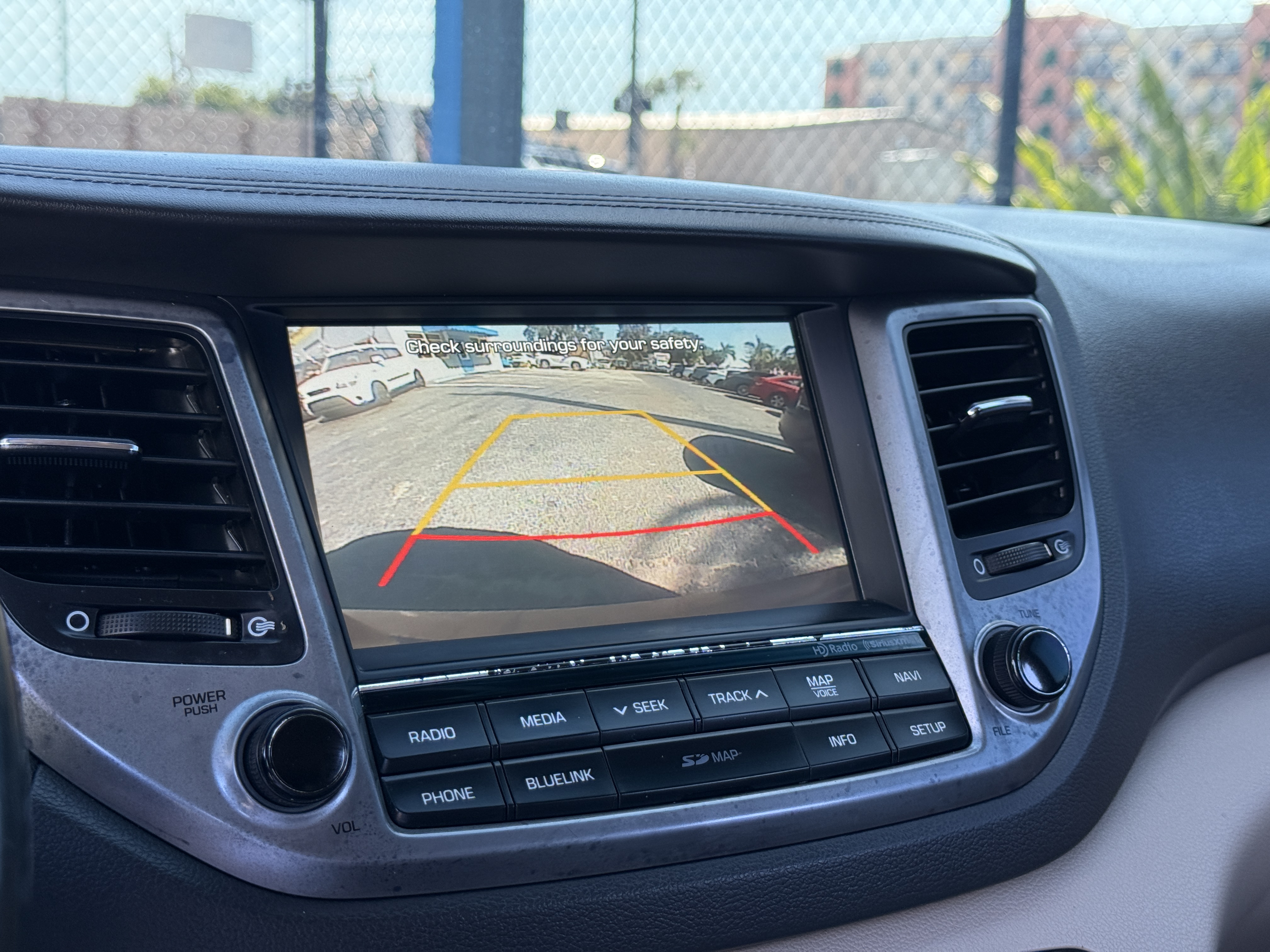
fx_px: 1761
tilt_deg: -7.3
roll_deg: -2.6
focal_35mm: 48
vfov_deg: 30.3
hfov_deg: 39.7
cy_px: 476
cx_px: 635
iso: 100
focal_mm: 6.76
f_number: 1.78
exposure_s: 1/108
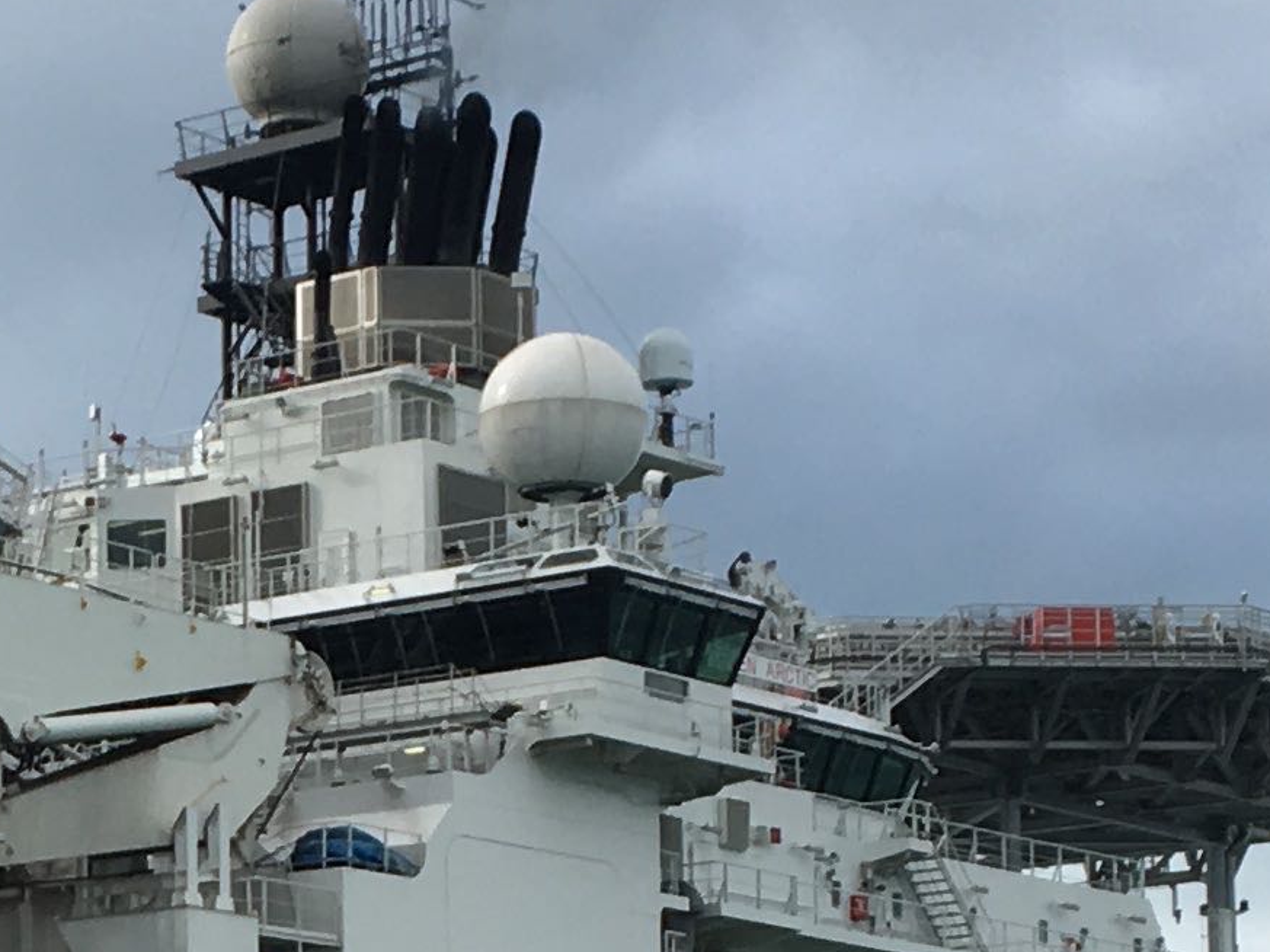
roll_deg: -1.2
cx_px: 127
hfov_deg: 14.6
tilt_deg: +7.6
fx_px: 4914
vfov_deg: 10.8
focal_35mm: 134
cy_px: 1163
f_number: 2.2
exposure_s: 1/1083
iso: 25
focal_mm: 4.15
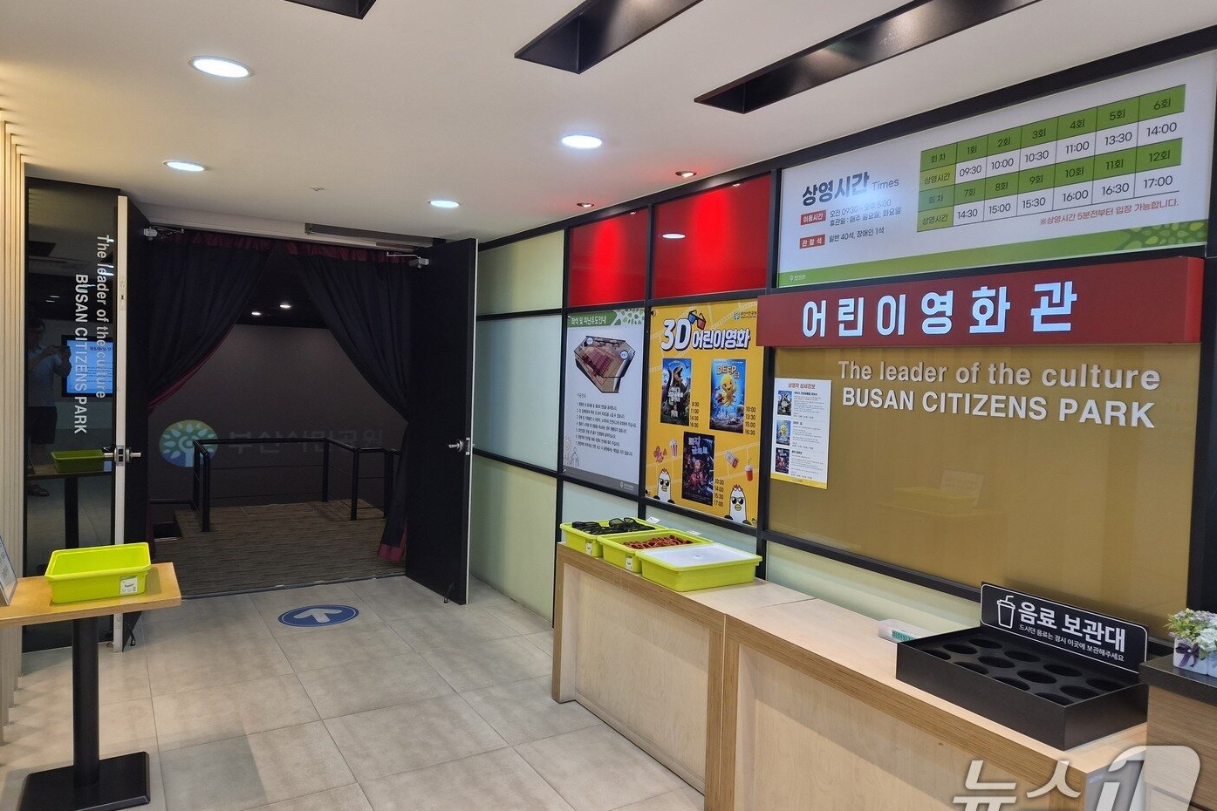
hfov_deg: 73.7
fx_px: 811
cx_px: 609
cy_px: 398
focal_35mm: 24
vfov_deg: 53.1
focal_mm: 5.4
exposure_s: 1/120
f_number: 1.8
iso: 160
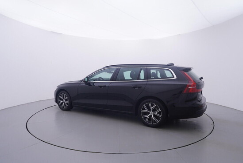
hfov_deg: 77.3
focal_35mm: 22
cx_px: 122
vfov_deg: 56.2
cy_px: 82
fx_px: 152
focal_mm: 15
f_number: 5
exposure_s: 1/80
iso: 200
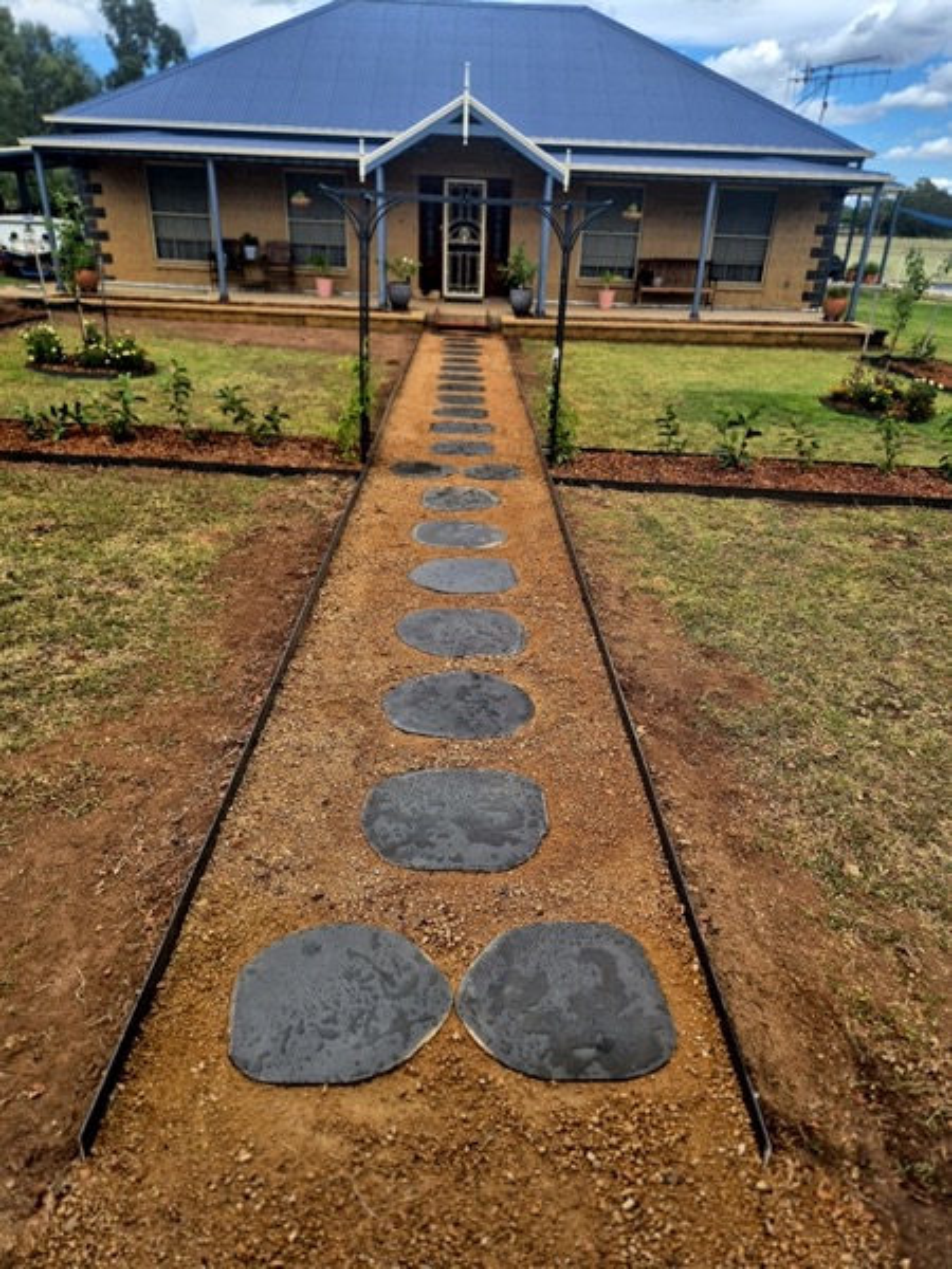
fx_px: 843
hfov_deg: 58.9
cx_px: 476
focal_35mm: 23
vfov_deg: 73.9
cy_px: 634
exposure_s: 1/1000
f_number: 1.8
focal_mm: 5.4
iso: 25
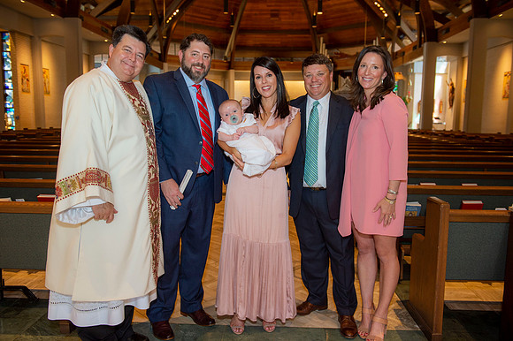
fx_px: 441
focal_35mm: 31
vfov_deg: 42.3
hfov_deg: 60.3
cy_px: 170
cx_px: 256
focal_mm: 31
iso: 1000
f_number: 4
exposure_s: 1/100
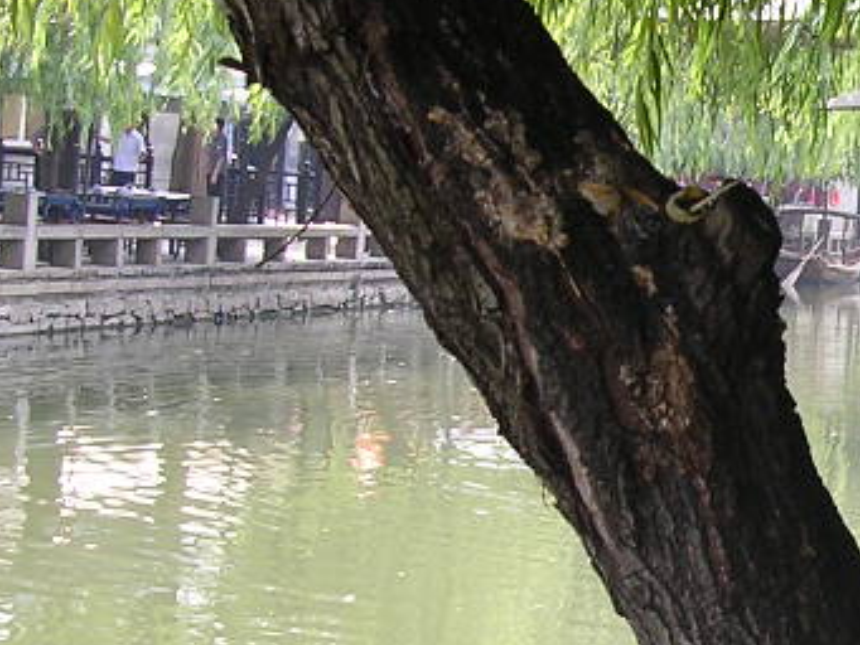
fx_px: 2833
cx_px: 921
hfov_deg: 16.8
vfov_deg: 13.0
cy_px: 426
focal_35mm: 114
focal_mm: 5.8
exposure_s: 1/111
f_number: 2.8
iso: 100
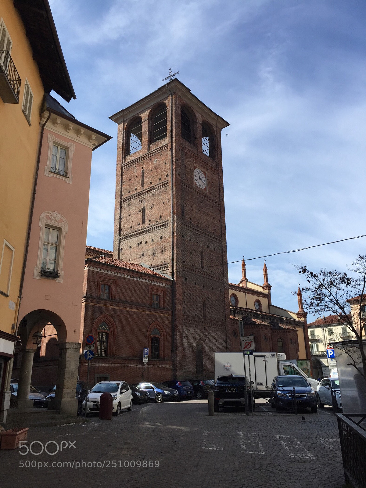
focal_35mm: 29
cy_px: 244
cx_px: 183
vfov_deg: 61.7
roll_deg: +1.2
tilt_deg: +19.5
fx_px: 409
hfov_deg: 48.2
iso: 32
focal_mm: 4.15
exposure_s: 1/1721
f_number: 2.2
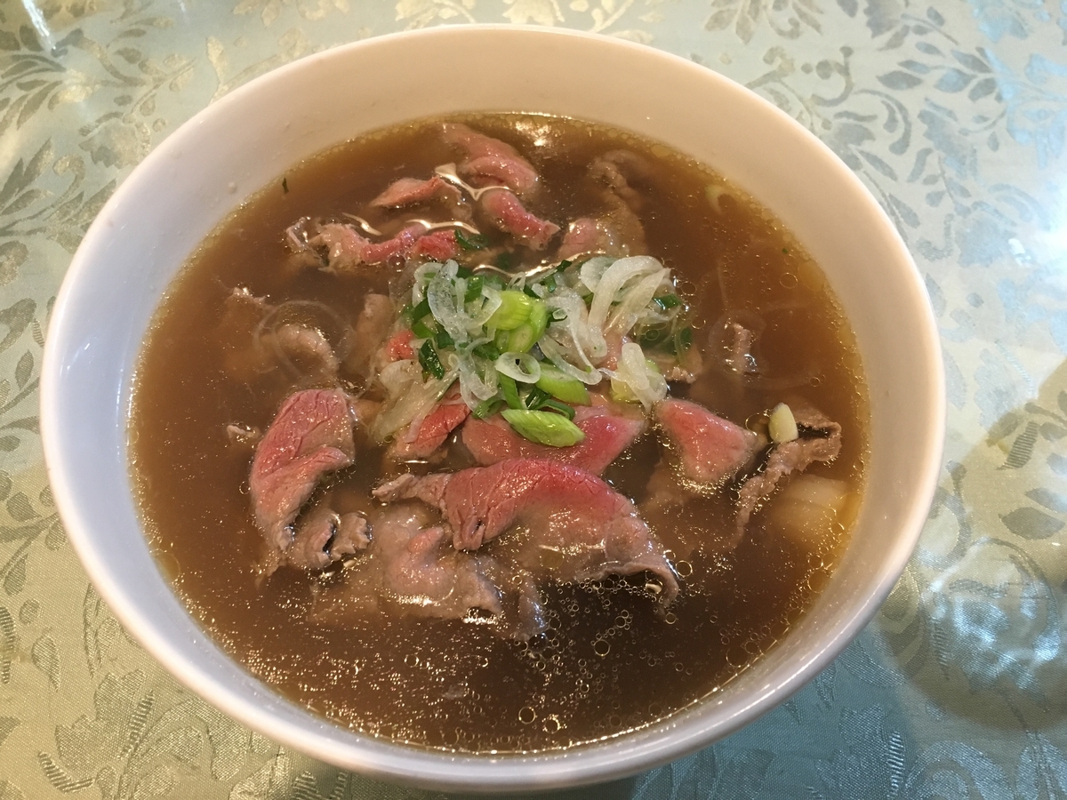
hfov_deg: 61.7
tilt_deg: -59.3
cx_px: 534
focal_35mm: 29
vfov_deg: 48.2
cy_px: 400
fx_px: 894
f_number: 2.2
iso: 200
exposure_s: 1/20
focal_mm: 4.15
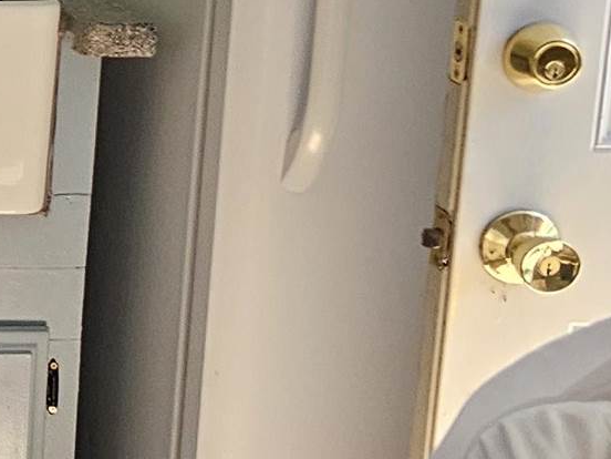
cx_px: -901
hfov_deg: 12.0
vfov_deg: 11.5
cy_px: 33
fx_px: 2259
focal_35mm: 128
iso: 80
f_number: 1.7
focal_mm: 6.3
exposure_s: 1/120
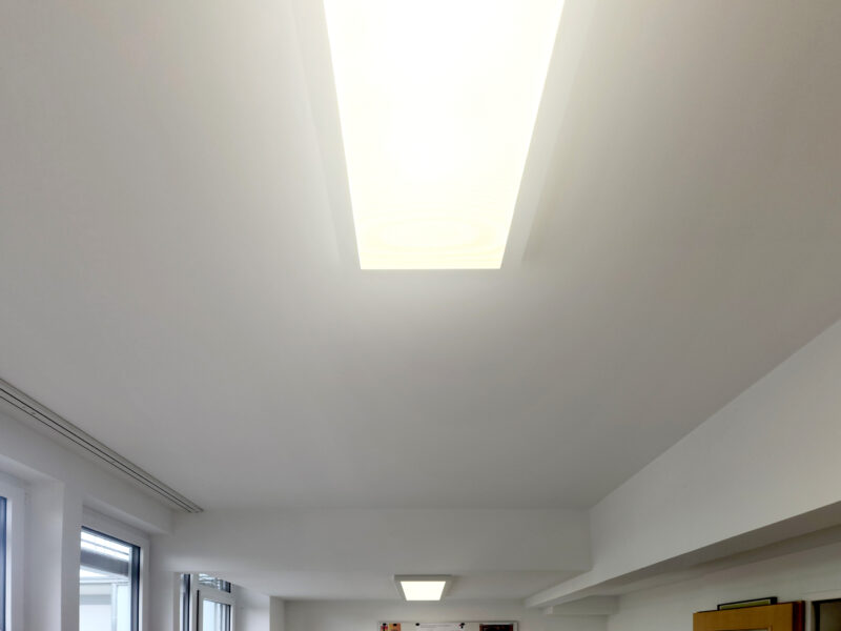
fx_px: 559
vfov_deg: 58.9
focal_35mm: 23
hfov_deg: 73.9
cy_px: 316
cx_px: 420
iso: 20
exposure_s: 1/100
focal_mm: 5.4
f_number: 1.8
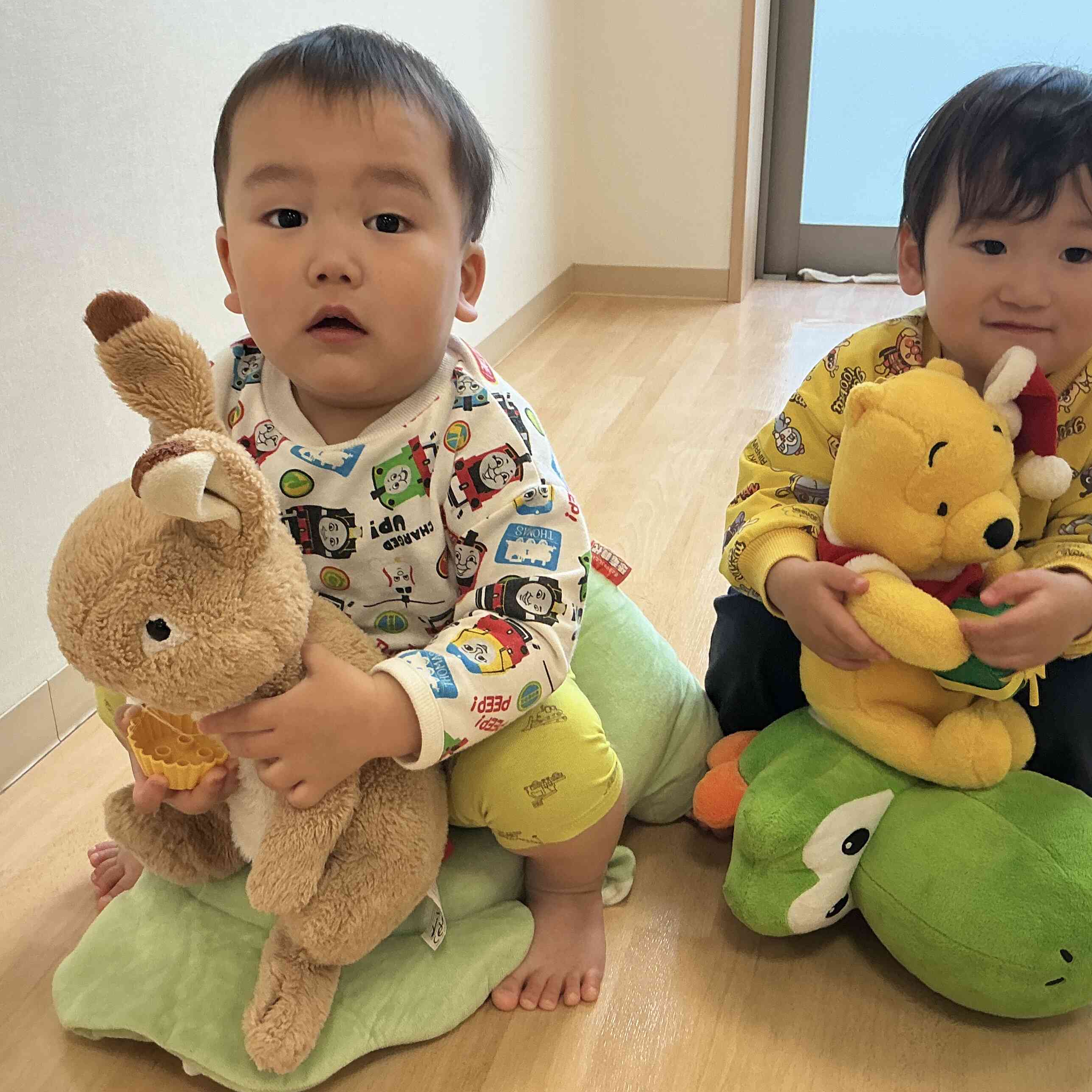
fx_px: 1249
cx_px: 616
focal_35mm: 35
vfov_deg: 47.2
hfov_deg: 47.1
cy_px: 558
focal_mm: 3
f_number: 1.8
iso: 50
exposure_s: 1/120
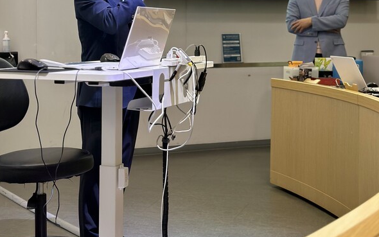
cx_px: 191
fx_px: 713
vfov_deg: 18.6
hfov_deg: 29.8
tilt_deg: -0.4
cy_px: 35
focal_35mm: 69
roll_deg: +0.1
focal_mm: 6.86
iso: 100
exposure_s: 1/120
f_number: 1.78
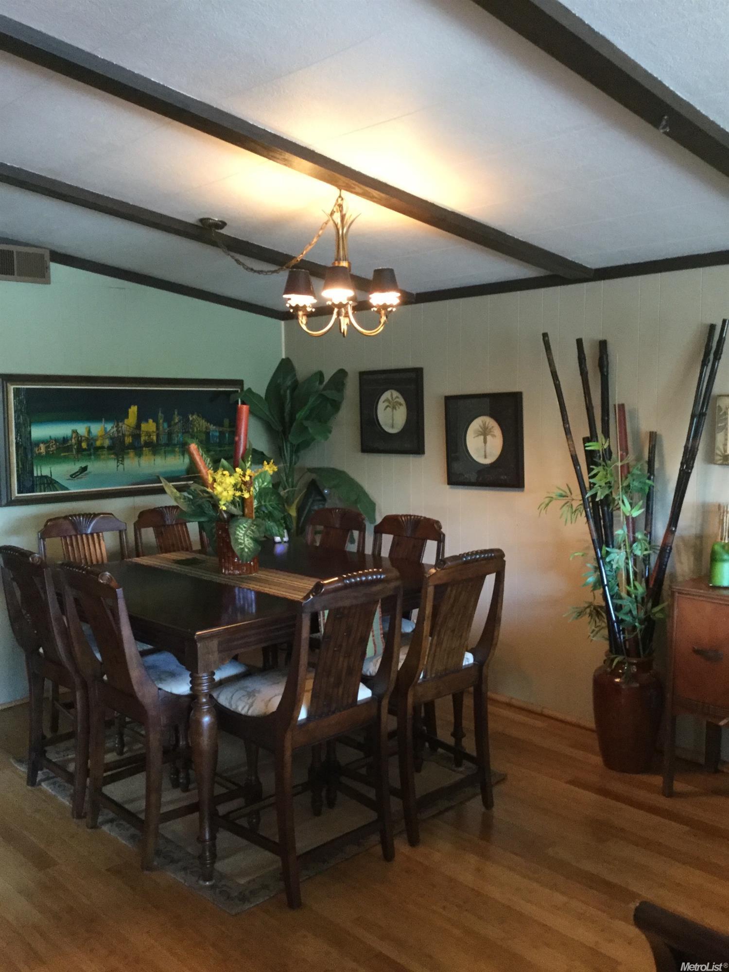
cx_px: 364
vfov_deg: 58.4
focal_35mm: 31
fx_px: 870
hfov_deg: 45.4
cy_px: 486
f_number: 2.4
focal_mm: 3.3
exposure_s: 1/17
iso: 200
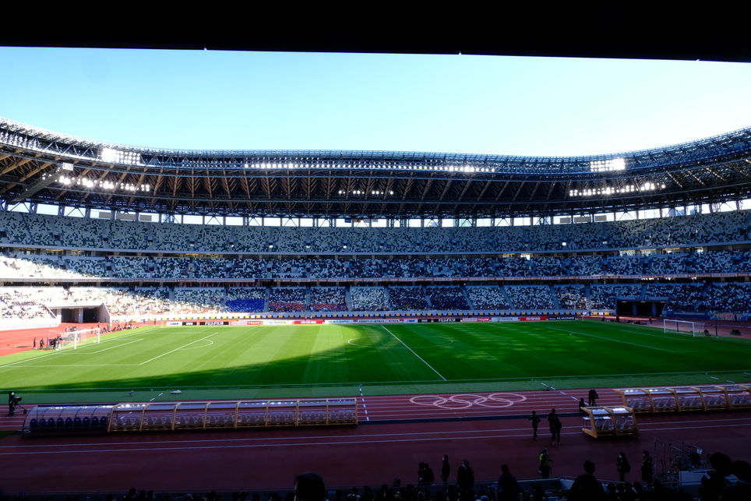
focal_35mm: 23
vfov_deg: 55.1
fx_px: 480
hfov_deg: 76.1
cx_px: 376
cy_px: 250
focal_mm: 15
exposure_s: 1/20
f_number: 20
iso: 320
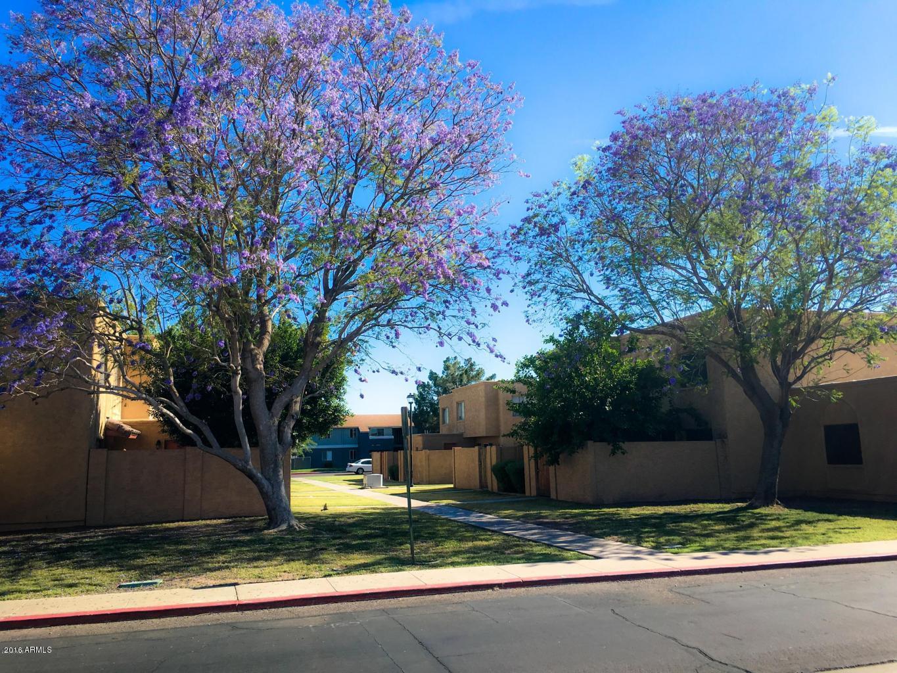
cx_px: 448
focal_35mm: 29
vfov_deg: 48.2
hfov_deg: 61.7
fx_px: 752
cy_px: 336
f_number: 2.2
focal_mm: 4.15
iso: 25
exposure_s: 1/962
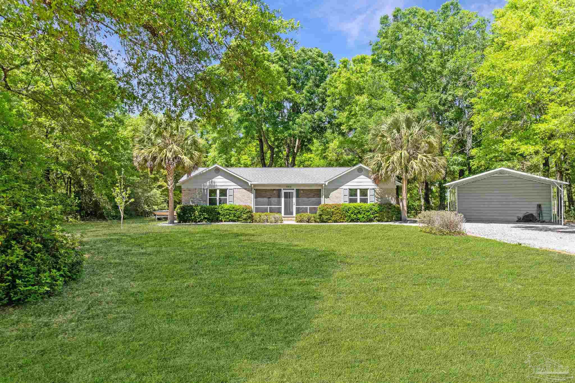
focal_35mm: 24
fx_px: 383
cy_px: 192
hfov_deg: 73.7
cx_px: 288
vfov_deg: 53.1
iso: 100
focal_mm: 16
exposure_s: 1/400
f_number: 8
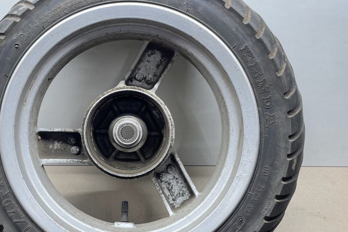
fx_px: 406
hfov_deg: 45.7
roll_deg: +3.0
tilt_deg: -44.6
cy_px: 133
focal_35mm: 42
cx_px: 118
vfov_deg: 31.8
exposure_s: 1/50
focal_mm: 4.2
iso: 64
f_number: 1.6
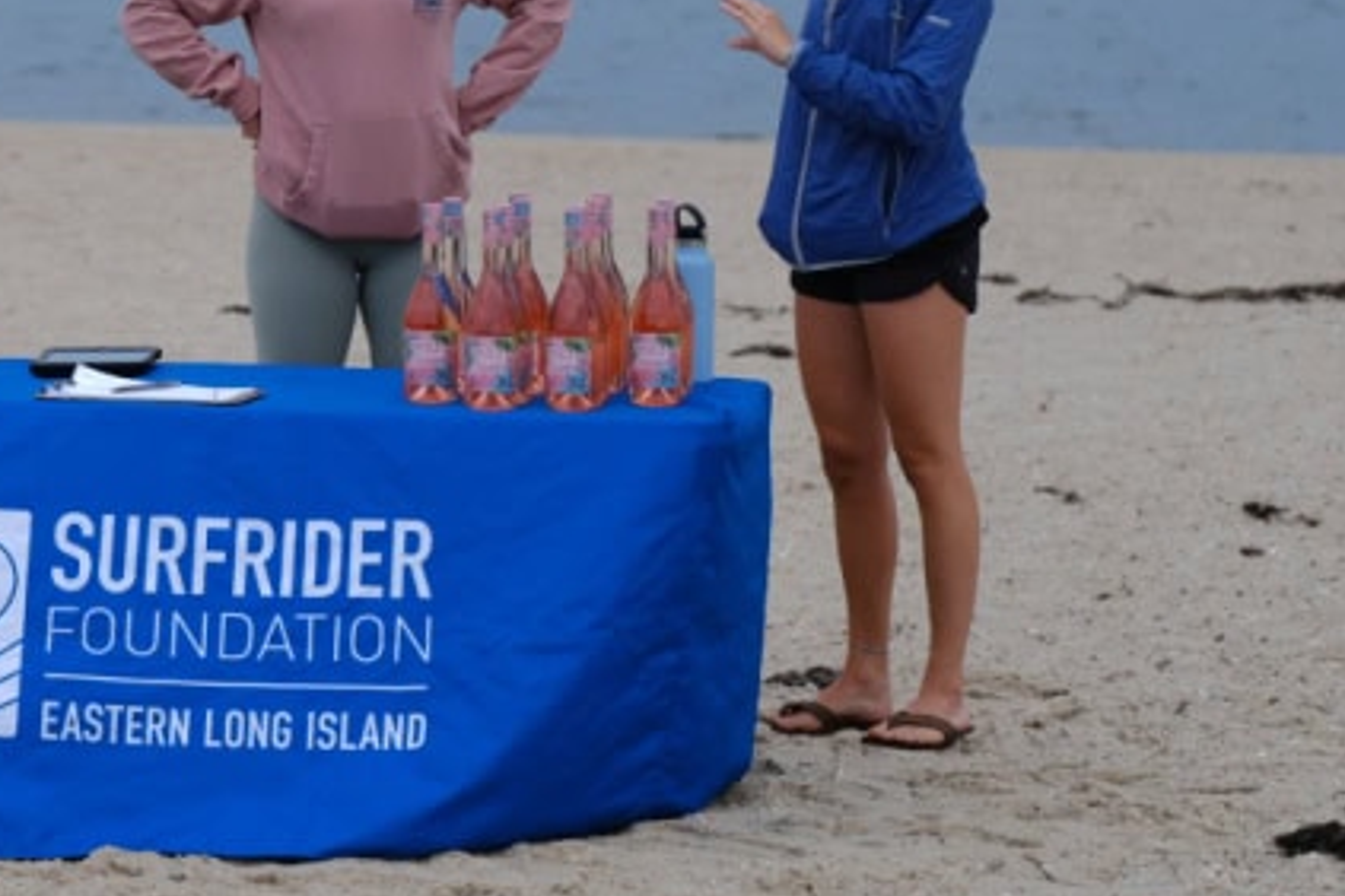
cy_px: 256
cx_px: 207
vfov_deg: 7.0
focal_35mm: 195
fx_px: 7285
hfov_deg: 10.5
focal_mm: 68.7
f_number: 2.8
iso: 80
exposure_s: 1/280
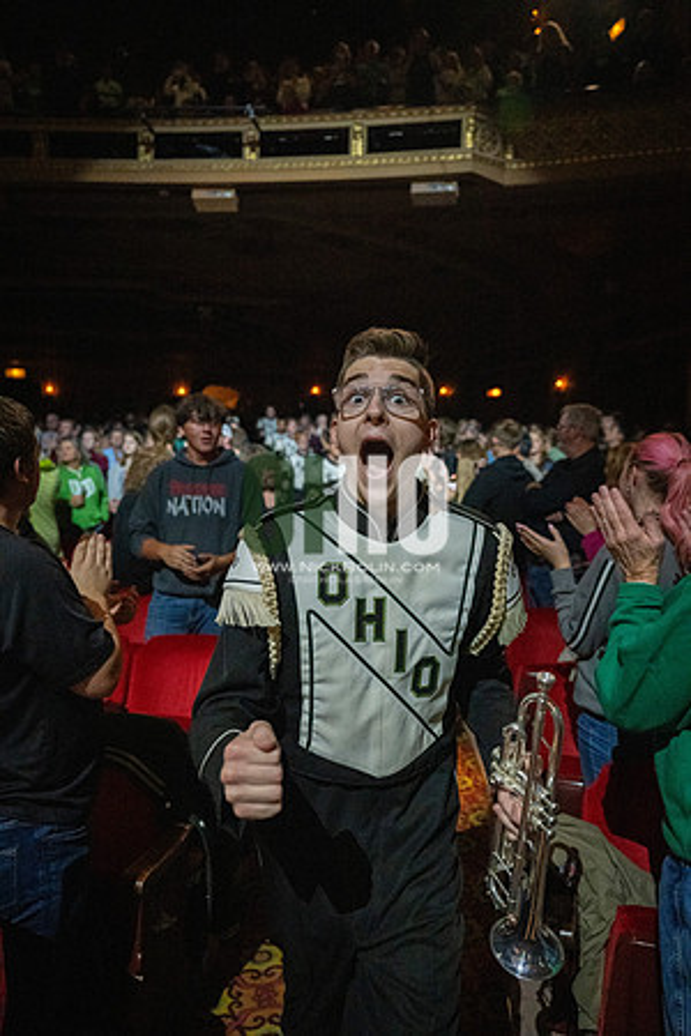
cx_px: 346
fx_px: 720
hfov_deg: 51.3
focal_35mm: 25
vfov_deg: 71.5
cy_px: 518
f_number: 2.8
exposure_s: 1/500
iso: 12800
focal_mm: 25
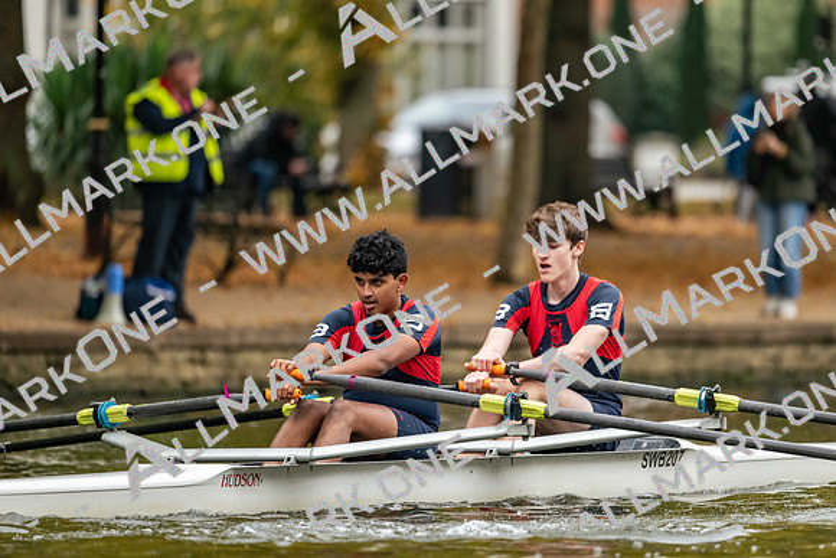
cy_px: 279
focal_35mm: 400
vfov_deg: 3.4
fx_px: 9291
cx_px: 418
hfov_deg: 5.2
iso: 2500
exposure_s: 1/2500
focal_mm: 400
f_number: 4.5
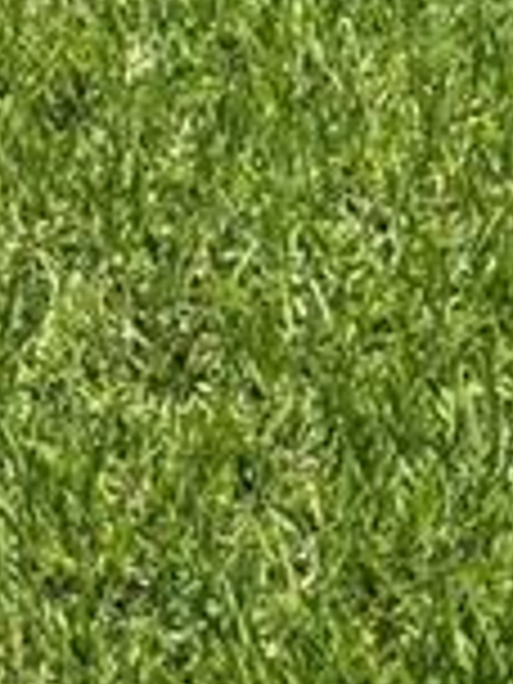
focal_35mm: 190
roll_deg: -0.8
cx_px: -40
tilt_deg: +1.3
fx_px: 3754
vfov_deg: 8.2
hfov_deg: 7.8
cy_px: -1598
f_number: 1.78
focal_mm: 6.76
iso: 80
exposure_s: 1/3021
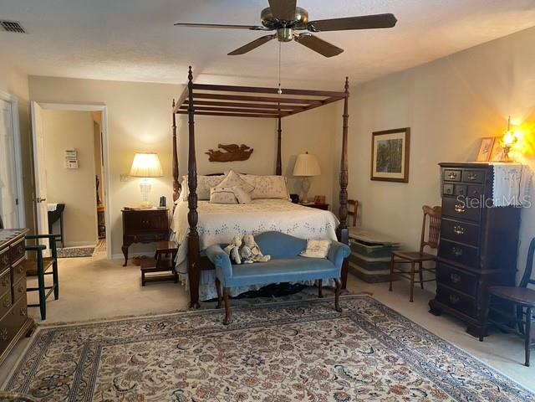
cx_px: 268
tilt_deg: -5.0
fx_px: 402
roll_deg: -2.1
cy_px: 201
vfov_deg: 53.1
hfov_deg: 67.3
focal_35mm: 26
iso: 250
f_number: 1.8
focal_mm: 4.25
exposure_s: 1/60
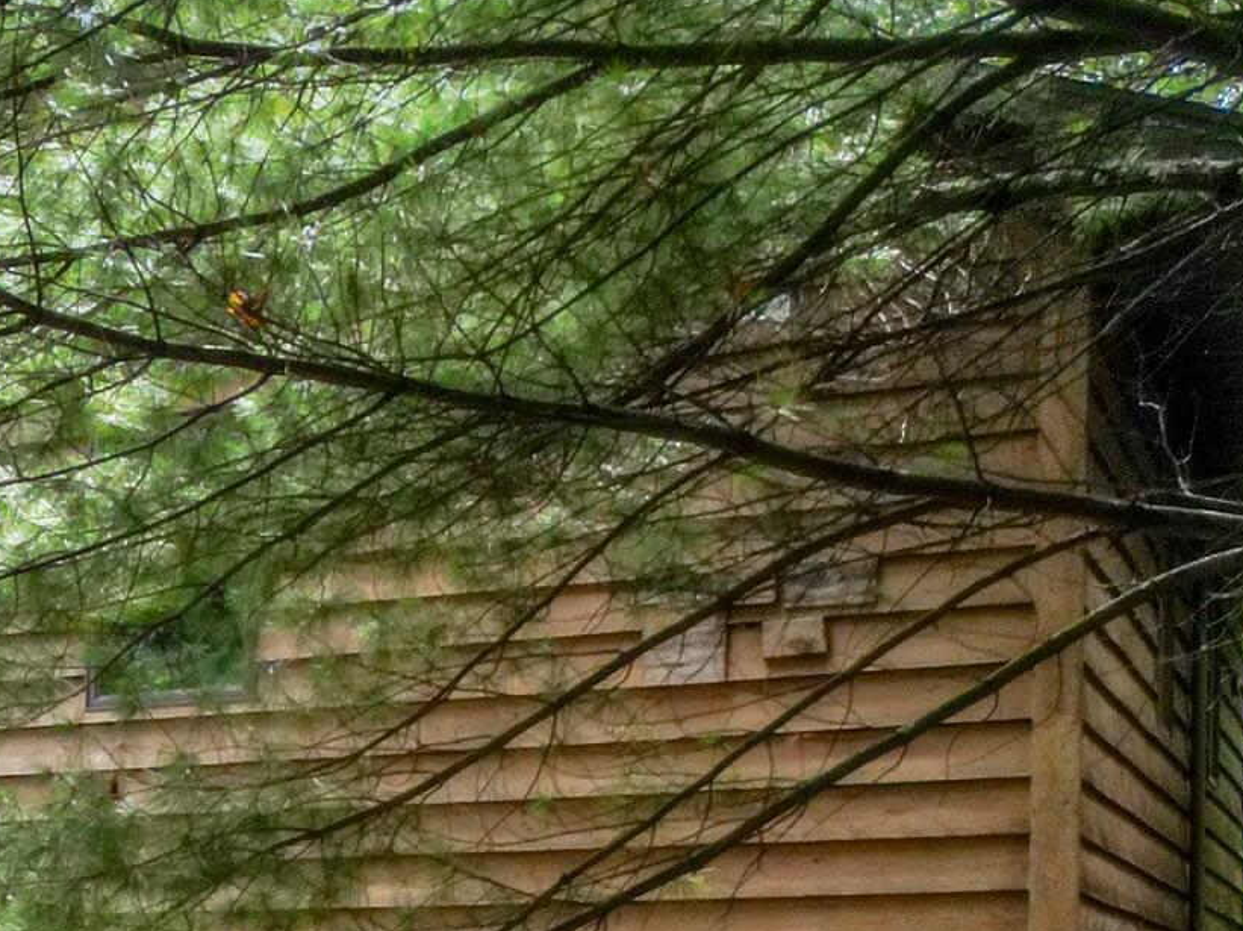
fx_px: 2800
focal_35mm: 78
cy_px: 877
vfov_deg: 18.5
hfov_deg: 21.0
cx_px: -640
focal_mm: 6.72
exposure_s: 1/15
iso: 240
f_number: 1.7
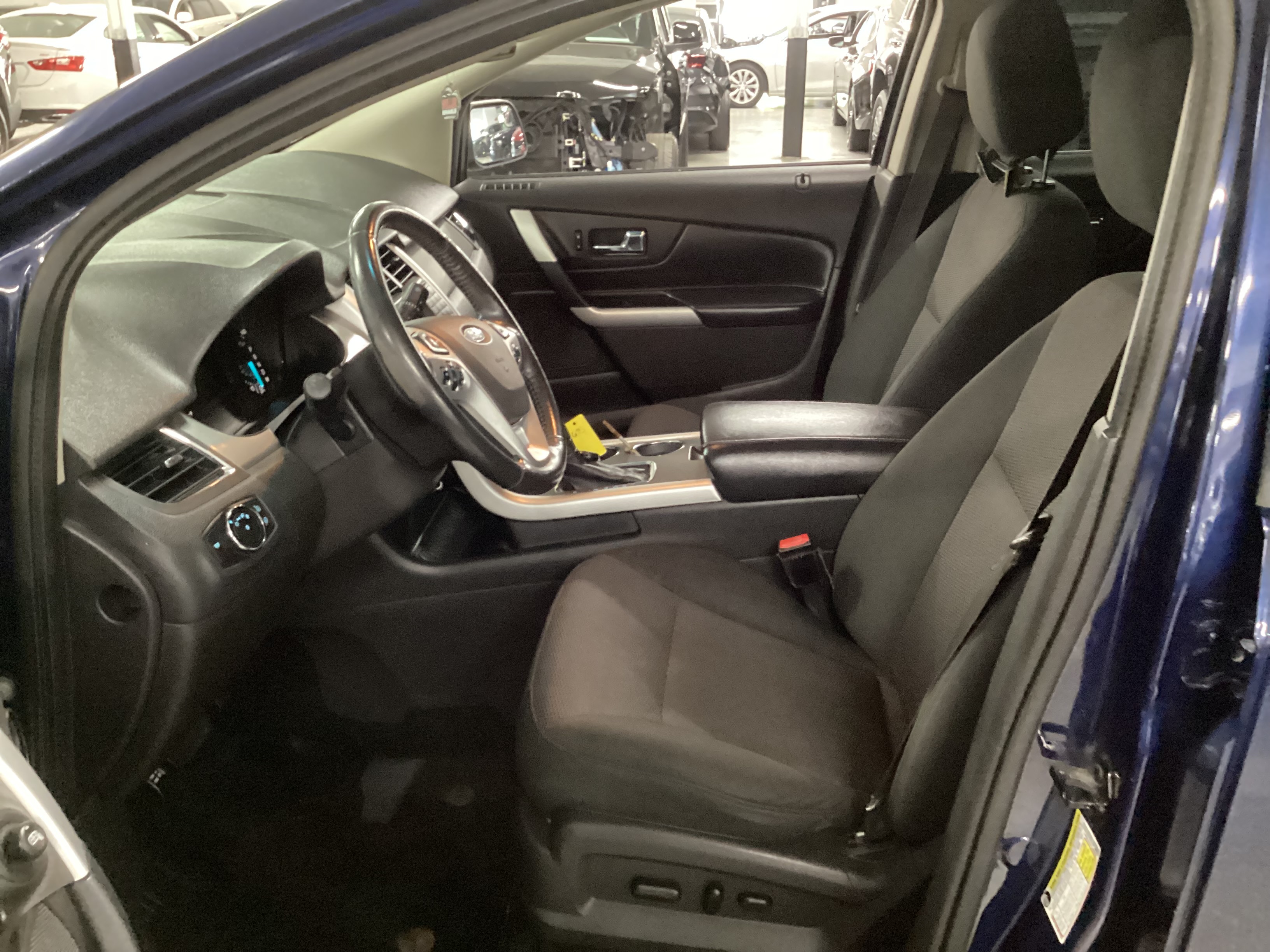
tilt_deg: -23.1
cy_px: 476
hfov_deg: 58.4
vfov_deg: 45.4
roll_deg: -0.4
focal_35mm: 31
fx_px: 1137
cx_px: 635
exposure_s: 1/20
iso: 640
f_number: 2.4
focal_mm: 3.3
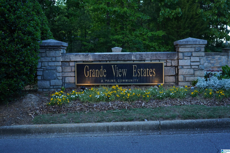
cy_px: 76
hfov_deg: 41.1
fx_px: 307
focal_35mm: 48
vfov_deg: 28.1
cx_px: 115
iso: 1250
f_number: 5
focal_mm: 48
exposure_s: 1/320
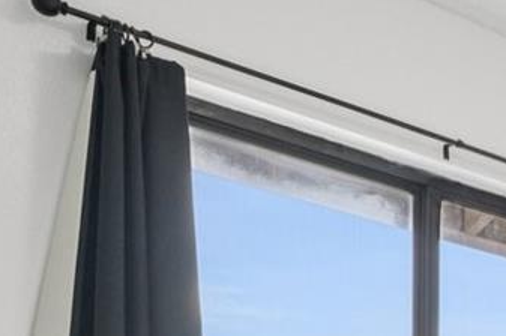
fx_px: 1101
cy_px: 580
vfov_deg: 15.3
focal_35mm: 78
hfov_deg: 18.8
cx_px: 952
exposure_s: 1/30
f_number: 8
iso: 125
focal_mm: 11
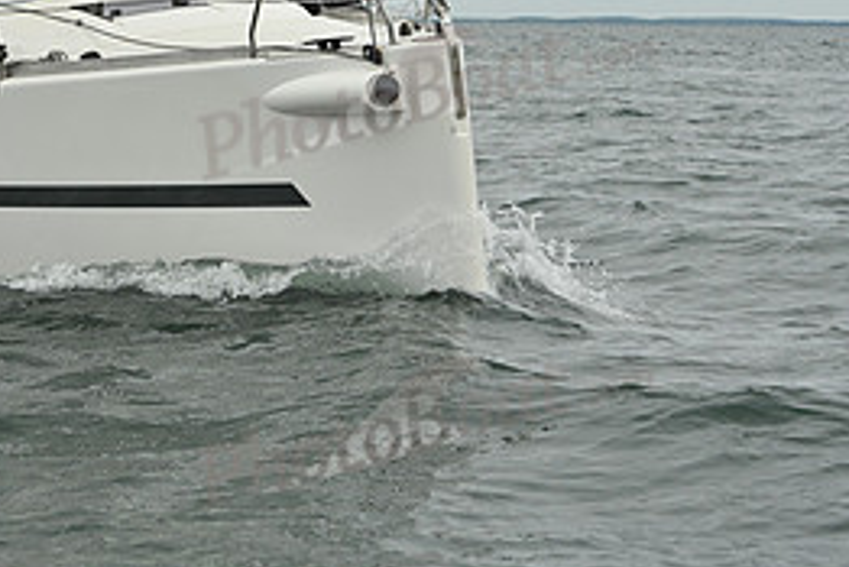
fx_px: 3657
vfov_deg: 8.8
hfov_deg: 13.1
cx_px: 32
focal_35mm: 155
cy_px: -28
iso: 320
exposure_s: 1/1000
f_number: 11
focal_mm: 70
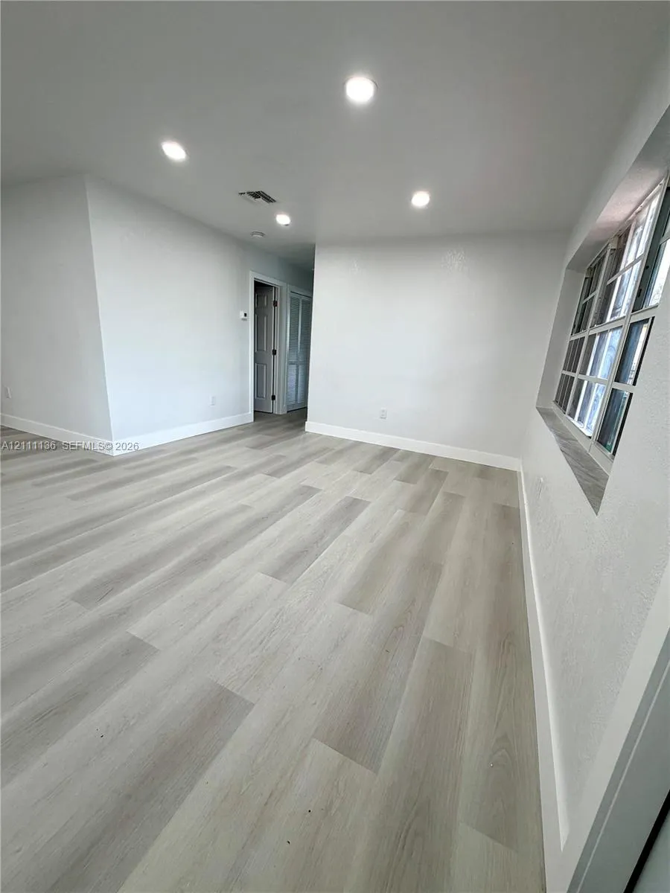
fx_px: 361
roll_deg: -4.2
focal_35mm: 14
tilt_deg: -15.2
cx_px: 335
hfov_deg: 85.7
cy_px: 446
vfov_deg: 102.1
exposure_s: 1/120
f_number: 2.2
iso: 125
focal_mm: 2.22
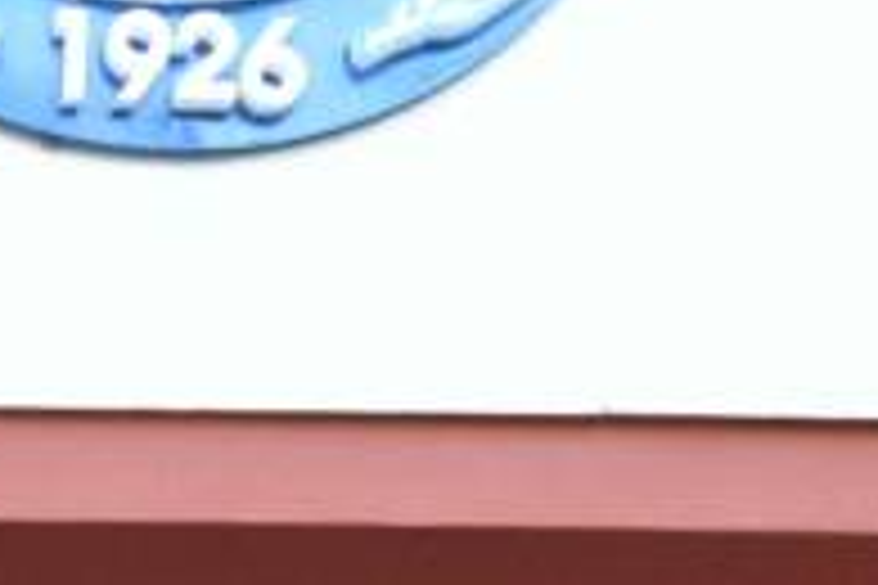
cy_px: 1467
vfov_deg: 8.4
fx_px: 3609
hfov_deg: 12.5
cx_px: -752
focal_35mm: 148
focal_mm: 24
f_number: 6.3
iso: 1000
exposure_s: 1/60
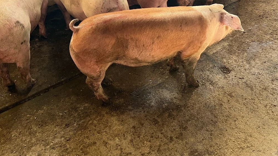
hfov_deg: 52.8
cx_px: 139
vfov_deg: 29.6
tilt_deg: -30.4
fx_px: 280
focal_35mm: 38
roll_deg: +3.1
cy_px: 10
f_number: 1.5
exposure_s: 1/60
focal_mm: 5.7
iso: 125
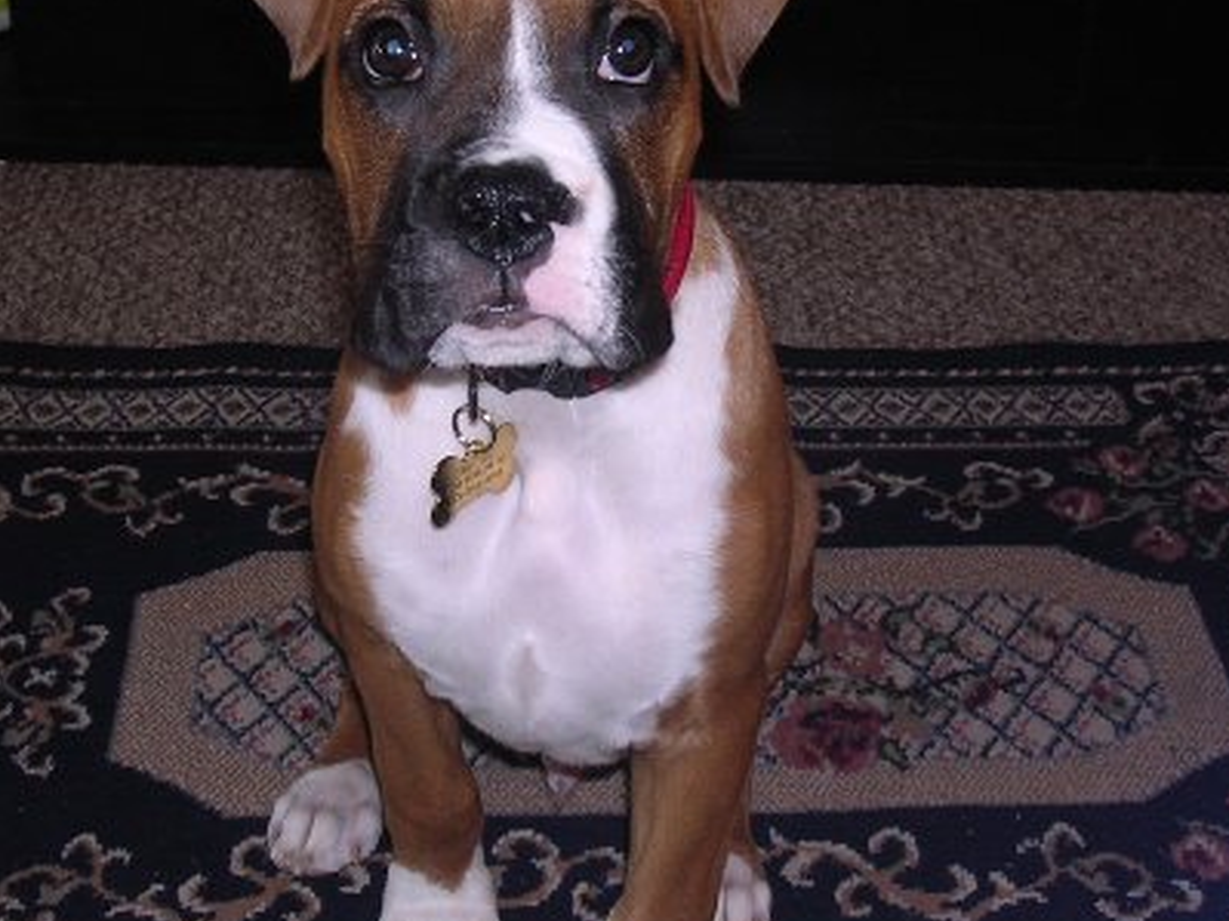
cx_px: 536
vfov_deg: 24.0
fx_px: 2165
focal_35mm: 61
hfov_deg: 31.7
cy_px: 376
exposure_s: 1/60.1
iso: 100
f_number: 2.8
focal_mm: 5.8
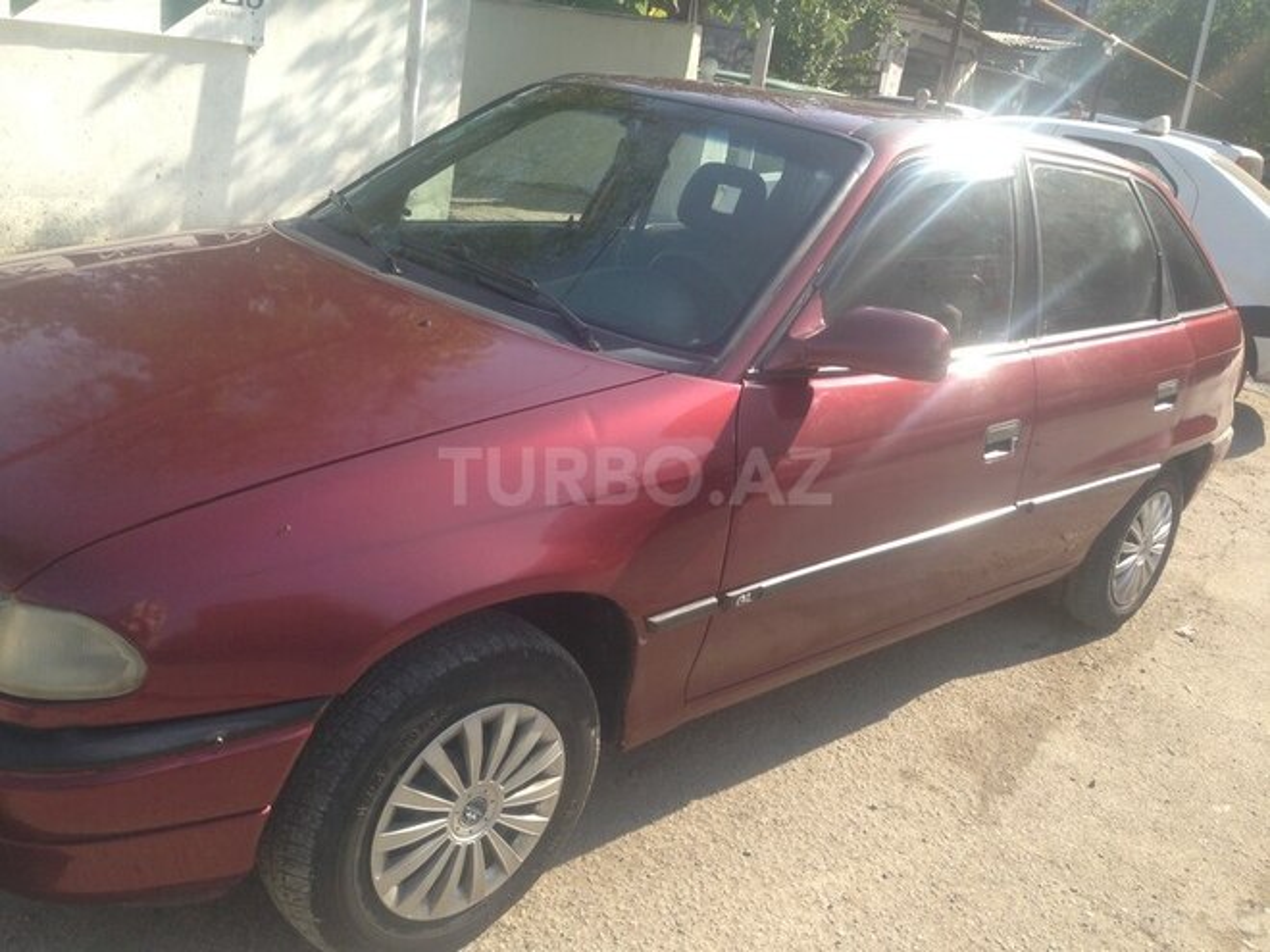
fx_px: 1211
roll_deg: -10.0
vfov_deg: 42.9
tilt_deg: -18.5
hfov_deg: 55.4
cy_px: 476
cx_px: 635
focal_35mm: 33
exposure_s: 1/502
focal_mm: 4.12
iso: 50
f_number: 2.4
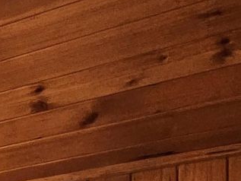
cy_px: 383
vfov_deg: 14.2
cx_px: -379
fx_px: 585
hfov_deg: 13.7
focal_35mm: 84
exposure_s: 1/100
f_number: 2.2
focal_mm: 2.2
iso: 160
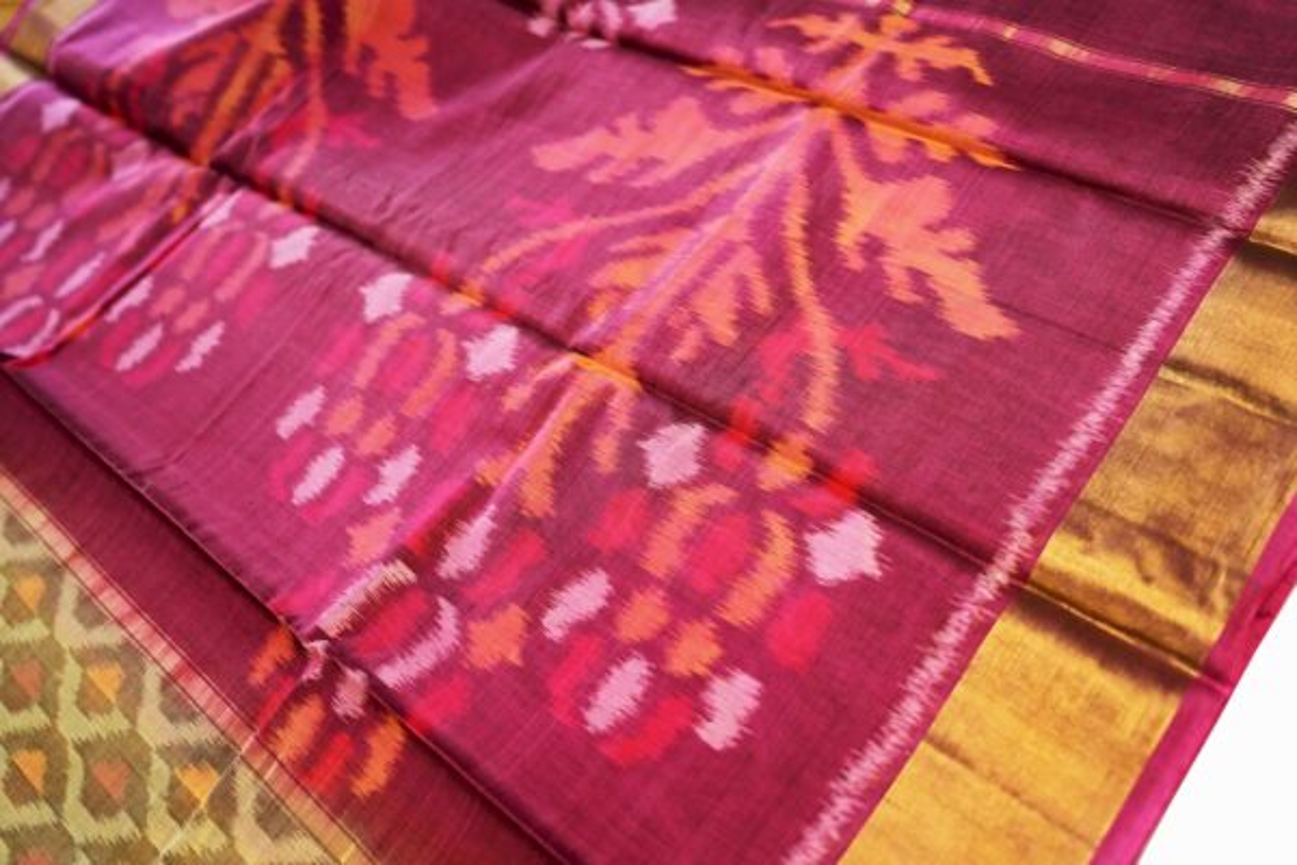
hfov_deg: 58.7
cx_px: 648
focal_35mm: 32
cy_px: 432
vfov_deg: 41.1
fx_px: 1153
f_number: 3.2
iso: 1600
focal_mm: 32
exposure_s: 1/1000
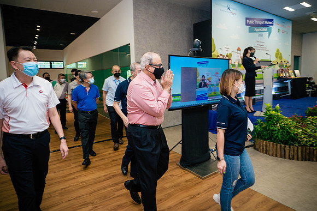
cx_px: 158
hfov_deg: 81.7
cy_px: 92
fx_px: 183
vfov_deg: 59.8
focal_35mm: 21
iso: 500
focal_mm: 10
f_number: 2.8
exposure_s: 1/100
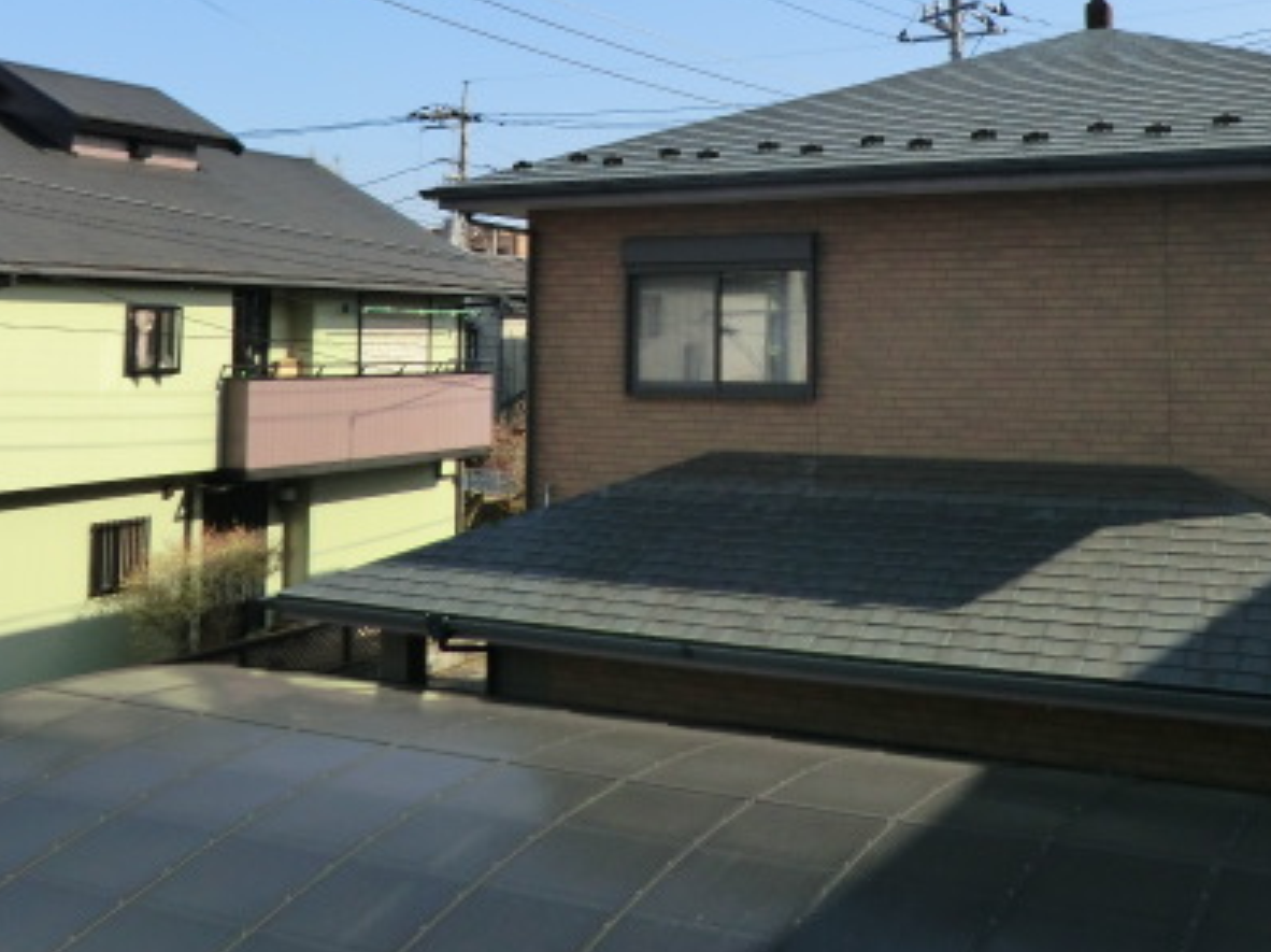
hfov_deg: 47.6
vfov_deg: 35.5
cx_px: 771
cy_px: 184
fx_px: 1431
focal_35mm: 39
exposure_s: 1/1000
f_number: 3.2
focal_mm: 4.3
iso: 80
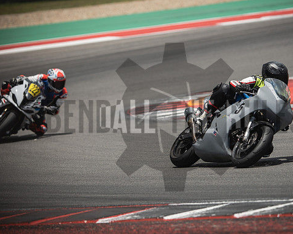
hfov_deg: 5.7
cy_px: 117
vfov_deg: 4.6
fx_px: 2948
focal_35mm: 340
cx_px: 175
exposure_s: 1/2000
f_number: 2.8
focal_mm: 200
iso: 125
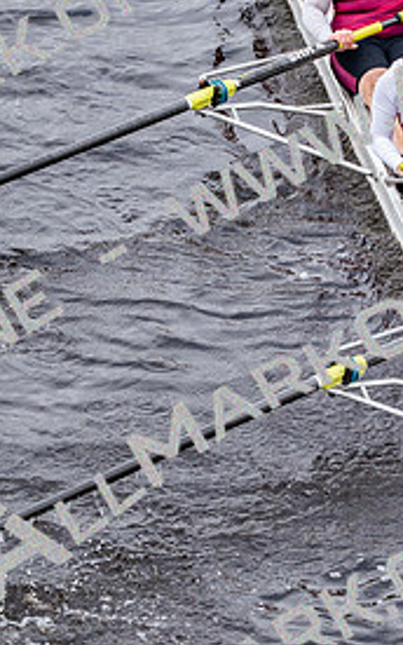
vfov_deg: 4.9
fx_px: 7552
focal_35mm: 430
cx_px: 455
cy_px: 243
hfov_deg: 3.1
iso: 400
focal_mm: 200
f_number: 2.8
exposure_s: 1/2000
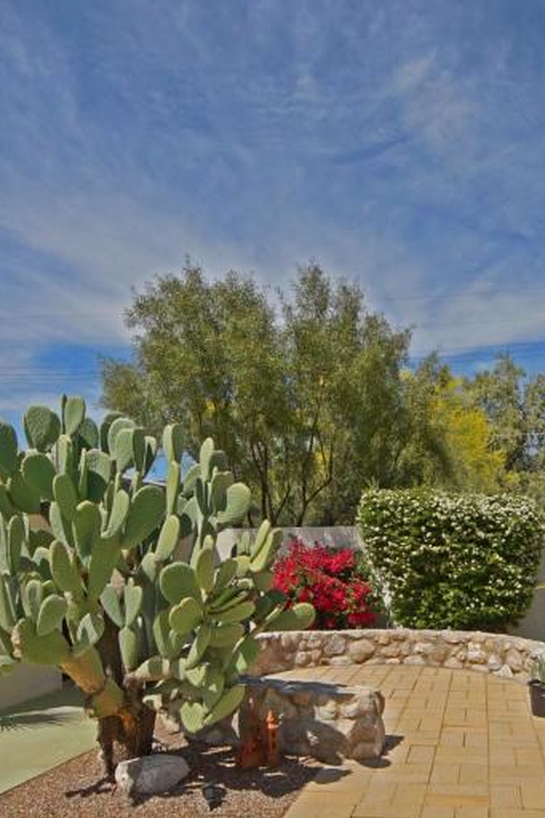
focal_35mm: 27
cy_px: 537
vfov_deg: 65.8
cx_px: 411
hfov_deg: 46.1
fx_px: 613
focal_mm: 8
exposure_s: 1/400
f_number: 10
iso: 200
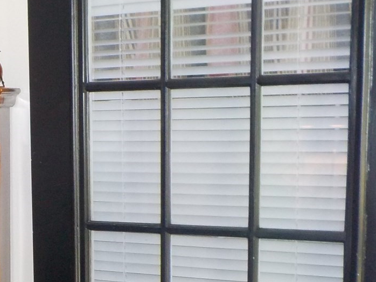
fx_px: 956
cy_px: 242
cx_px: -89
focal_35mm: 88
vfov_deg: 16.6
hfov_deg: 20.6
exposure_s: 1/30
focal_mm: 4.1
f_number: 3.3
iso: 200
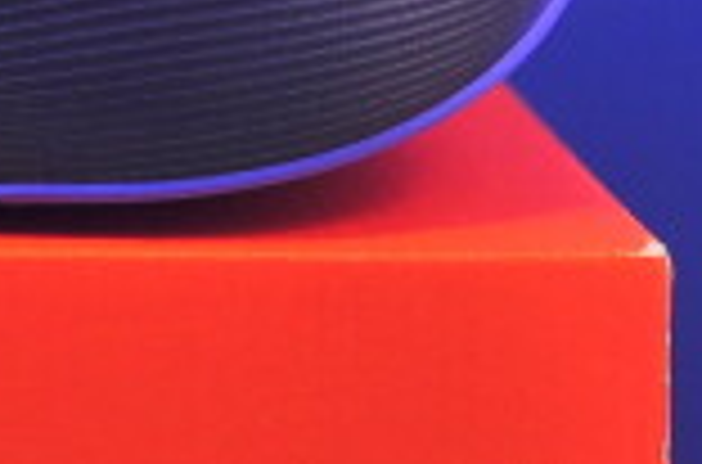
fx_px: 7485
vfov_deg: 3.5
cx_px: -792
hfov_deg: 5.2
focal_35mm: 385
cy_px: -723
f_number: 2.5
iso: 250
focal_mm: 50
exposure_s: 1/320
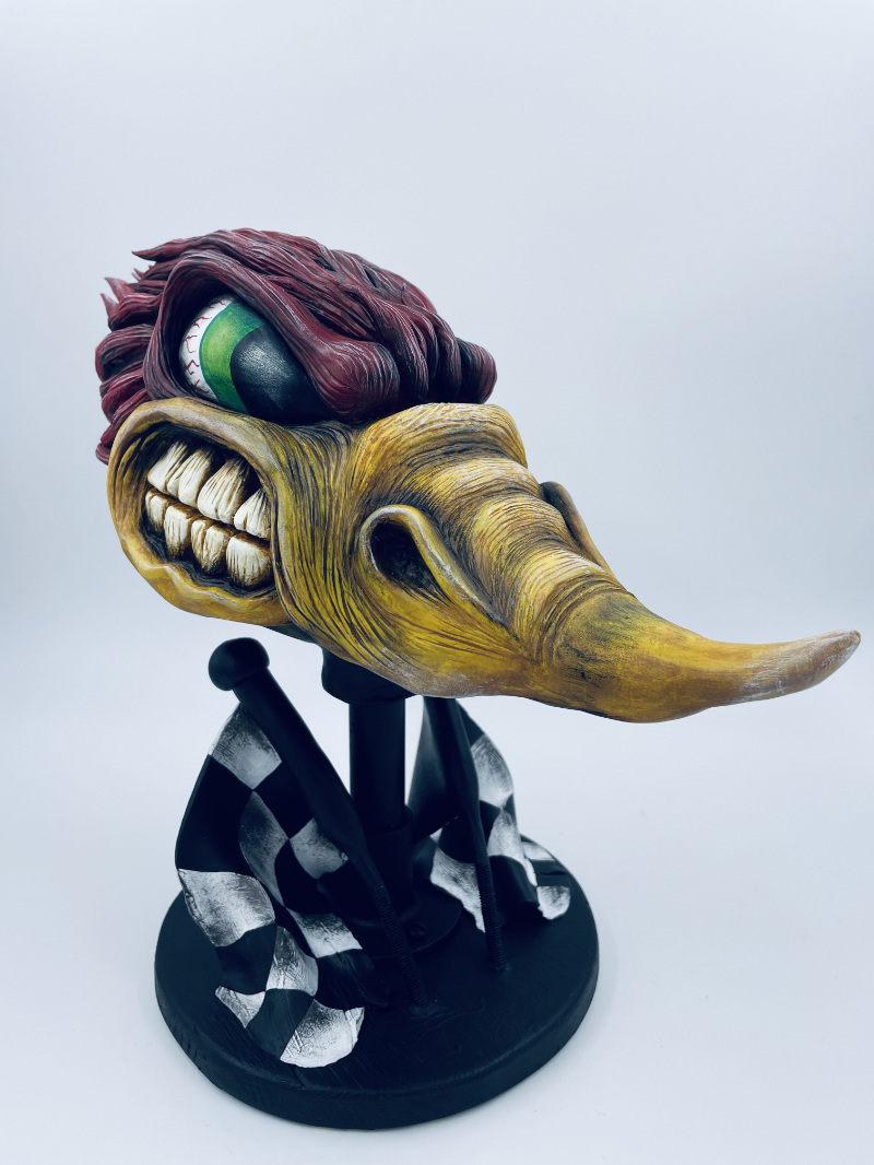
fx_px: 875
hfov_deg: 53.1
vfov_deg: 67.3
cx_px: 437
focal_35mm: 26
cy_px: 582
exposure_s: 1/550
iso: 32
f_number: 1.6
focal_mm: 4.2
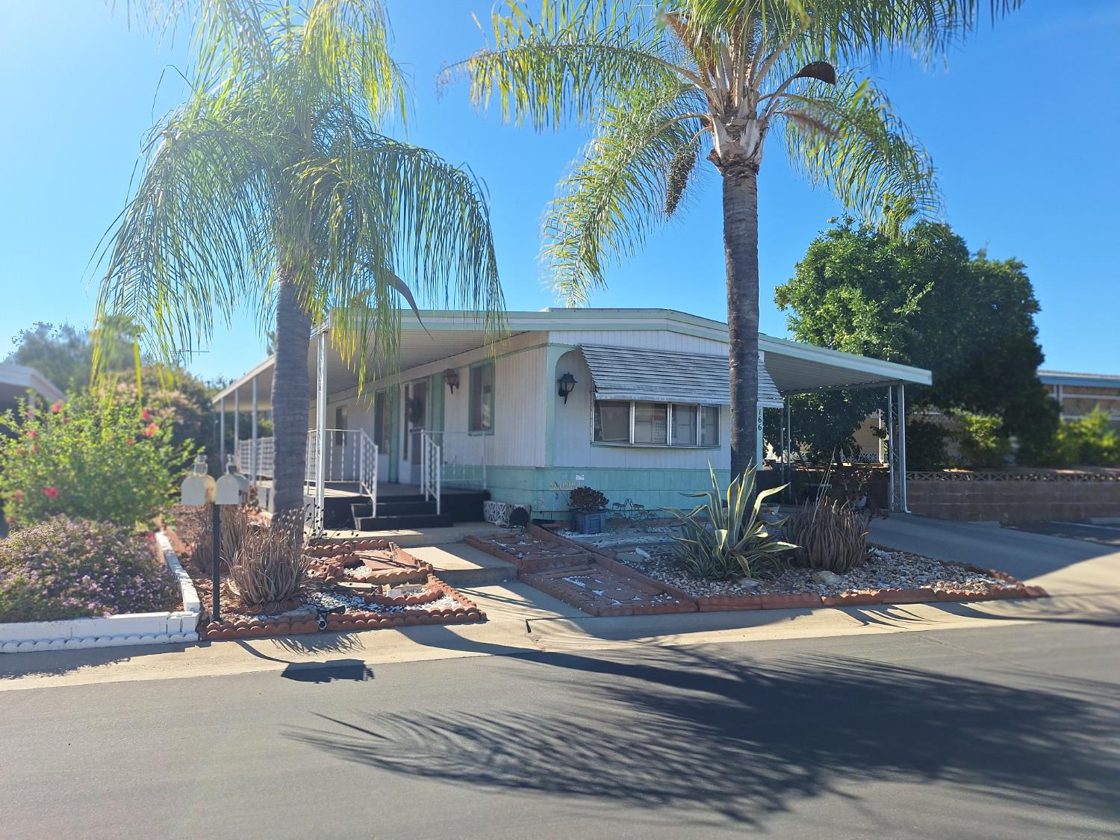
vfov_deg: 58.9
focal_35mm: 23
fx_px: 744
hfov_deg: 73.9
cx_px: 560
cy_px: 420
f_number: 1.8
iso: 40
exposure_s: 1/2247
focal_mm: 5.54
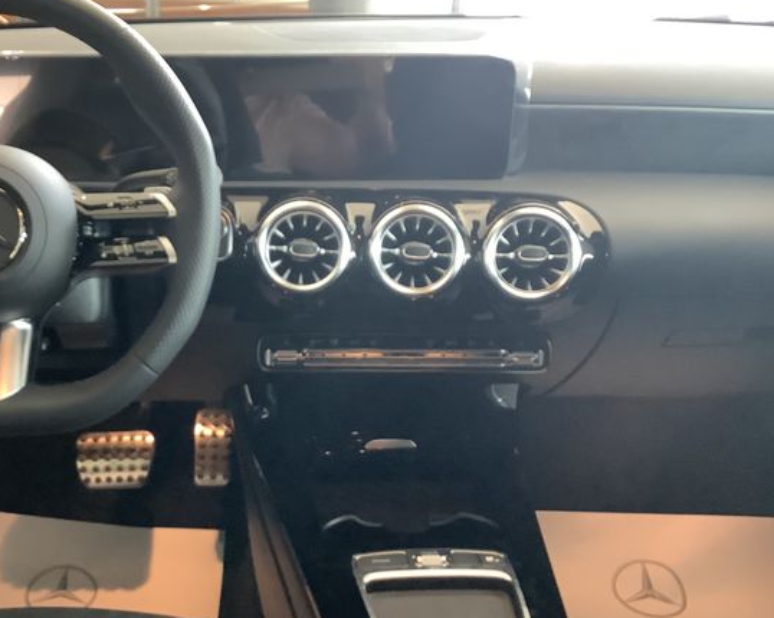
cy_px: 365
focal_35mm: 45
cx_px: 270
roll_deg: +0.4
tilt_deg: -20.5
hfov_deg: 40.7
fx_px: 1030
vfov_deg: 33.3
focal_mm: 3.3
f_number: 2.4
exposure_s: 1/33
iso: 320
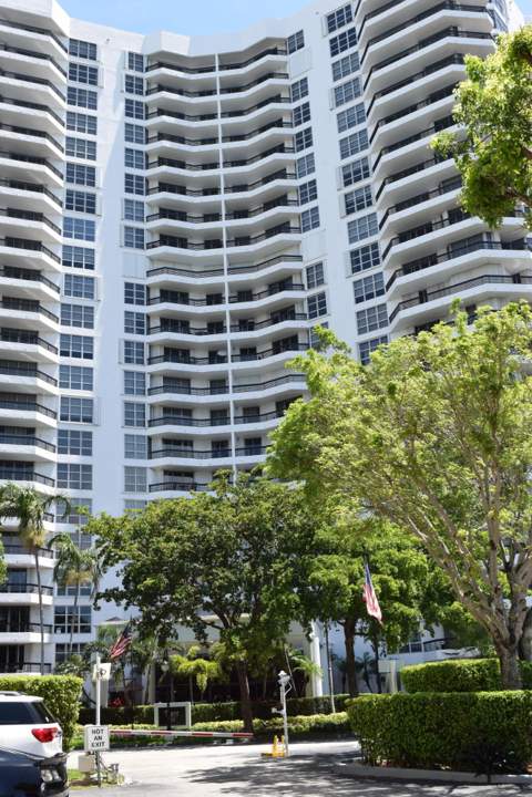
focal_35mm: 40
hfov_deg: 33.0
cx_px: 266
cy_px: 398
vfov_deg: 47.9
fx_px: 898
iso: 200
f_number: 8
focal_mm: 27
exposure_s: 1/250
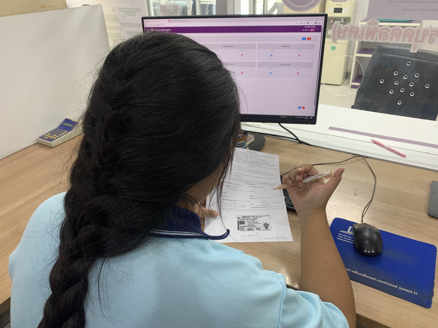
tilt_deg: -28.4
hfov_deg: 67.3
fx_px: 329
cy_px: 164
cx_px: 219
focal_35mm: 26
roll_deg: +2.1
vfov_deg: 53.1
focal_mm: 4.25
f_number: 1.8
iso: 100
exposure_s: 1/91
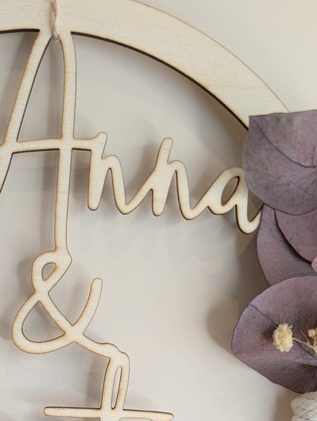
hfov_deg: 20.4
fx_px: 865
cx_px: 45
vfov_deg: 23.9
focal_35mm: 71
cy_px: 553
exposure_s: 1/34.1
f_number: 1.68
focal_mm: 6.9
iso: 20
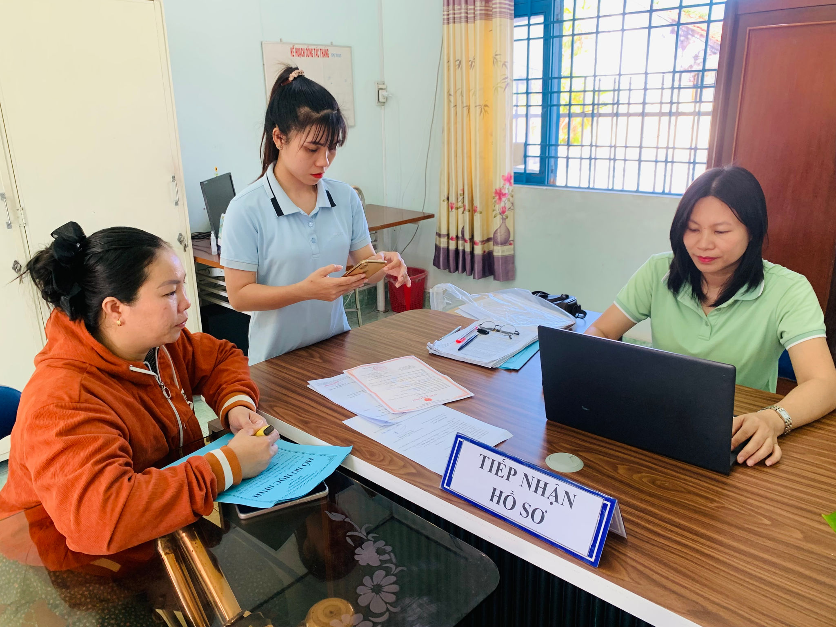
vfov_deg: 53.1
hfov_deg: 67.3
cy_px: 314
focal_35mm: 26
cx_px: 418
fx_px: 628
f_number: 1.8
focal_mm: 4.25
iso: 100
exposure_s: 1/121
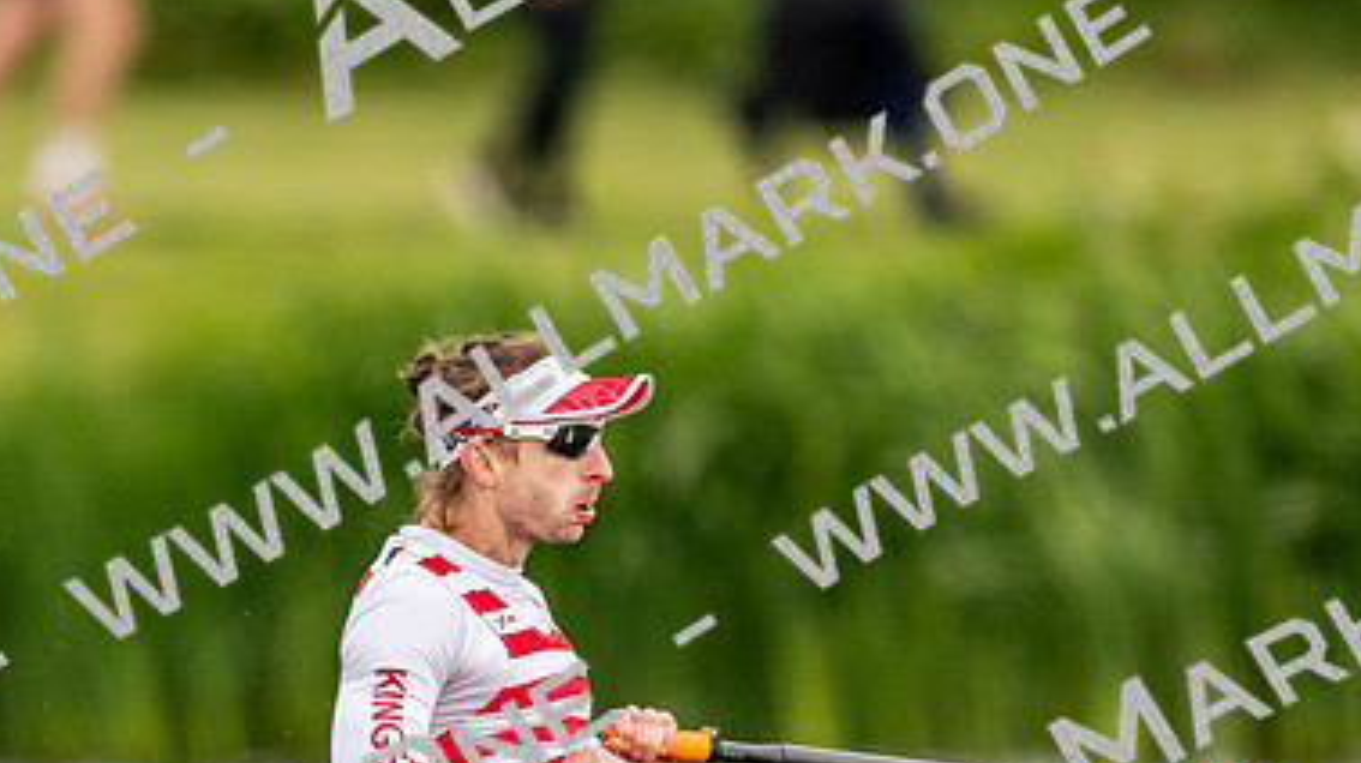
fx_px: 52255
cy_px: 650
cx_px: 511
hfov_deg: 1.5
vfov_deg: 0.8
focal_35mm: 1449
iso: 800
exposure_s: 1/2500
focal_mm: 600
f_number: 4
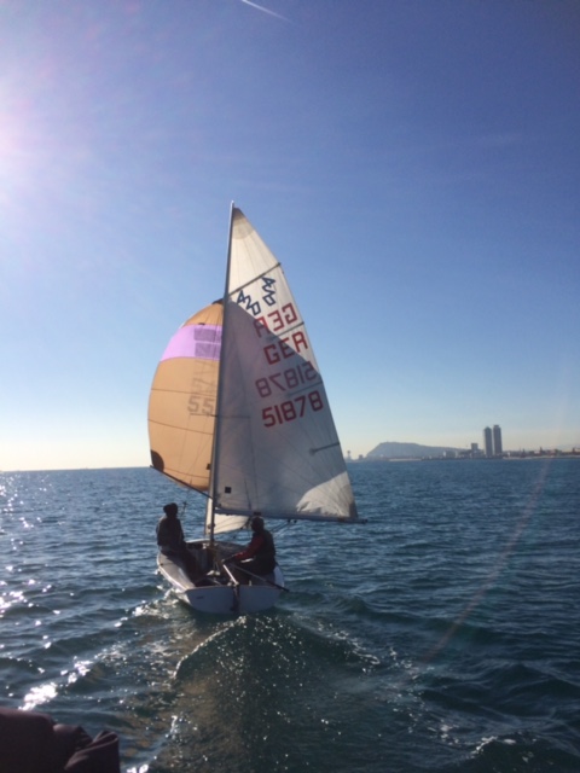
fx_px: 648
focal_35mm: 29
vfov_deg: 61.7
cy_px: 386
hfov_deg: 48.2
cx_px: 290
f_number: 2.2
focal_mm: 4.15
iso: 32
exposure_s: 1/6849
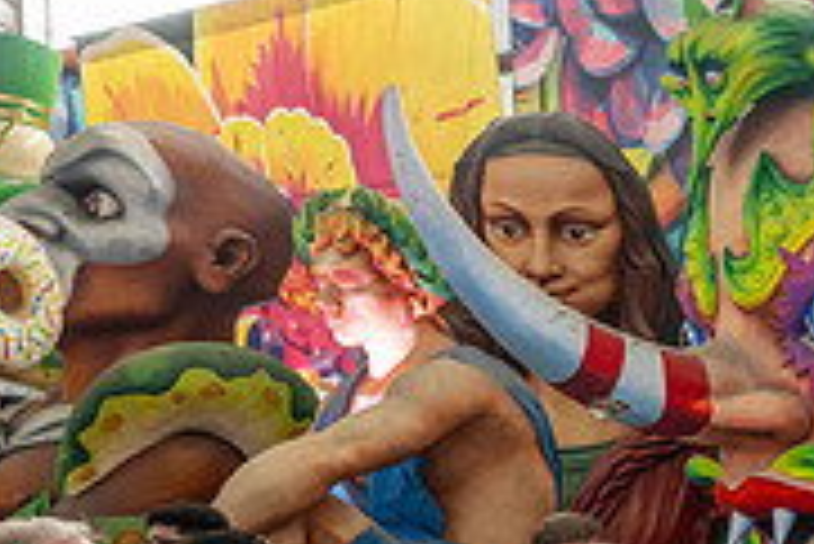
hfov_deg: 21.6
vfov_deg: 17.1
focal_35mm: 77
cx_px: 1255
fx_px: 1742
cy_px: 623
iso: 1000
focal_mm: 24
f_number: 6.3
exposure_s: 1/60
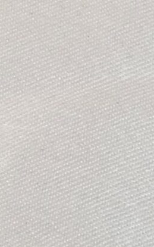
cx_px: -51
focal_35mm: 451
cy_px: -269
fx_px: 3032
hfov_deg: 2.9
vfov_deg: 4.6
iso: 320
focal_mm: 7
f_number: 2.4
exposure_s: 1/100
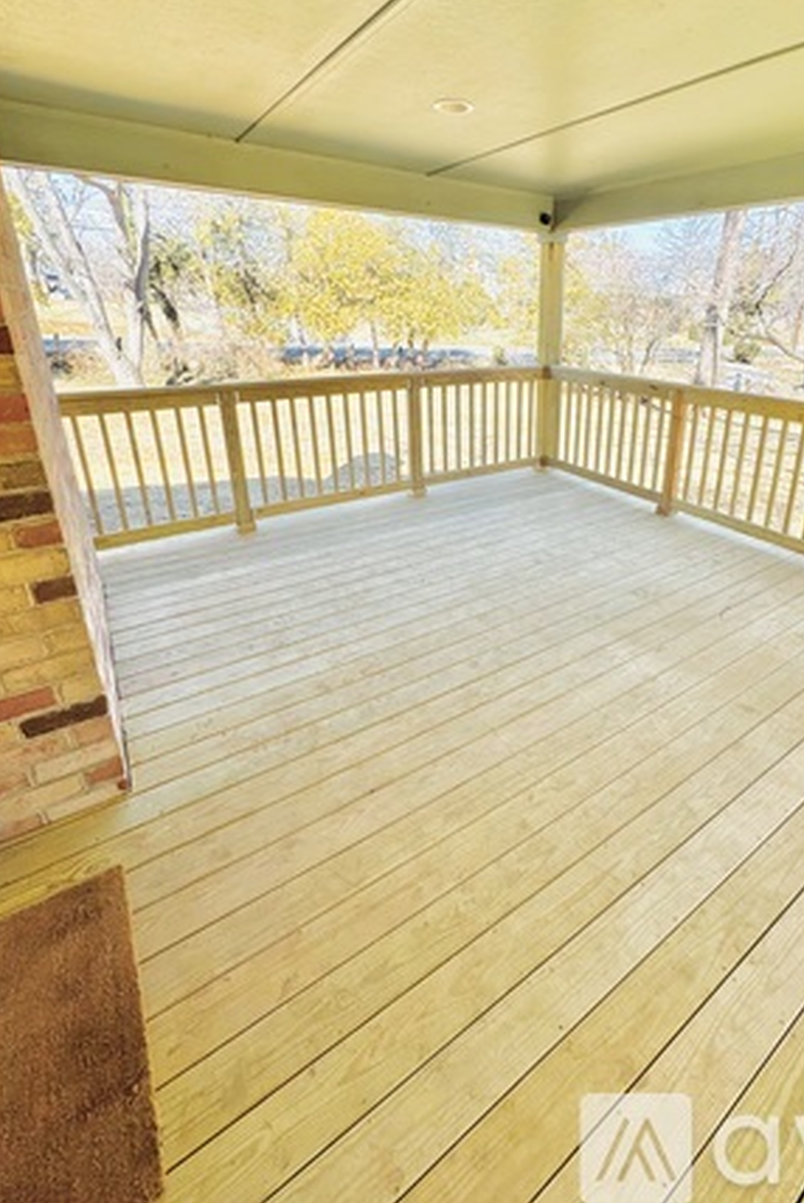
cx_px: 507
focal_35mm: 17
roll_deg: -1.3
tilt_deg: -19.1
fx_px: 569
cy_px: 503
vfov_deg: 92.4
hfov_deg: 69.3
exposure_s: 1/464
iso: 40
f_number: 2.2
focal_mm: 2.22
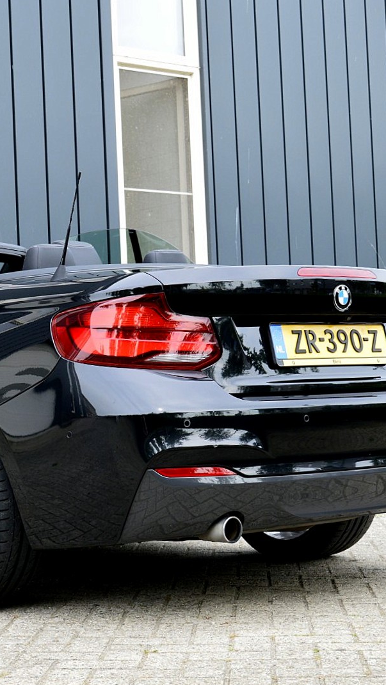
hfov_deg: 16.2
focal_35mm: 74
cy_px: 344
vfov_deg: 28.7
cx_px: 36
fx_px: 1342
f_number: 9
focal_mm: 31
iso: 400
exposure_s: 1/125
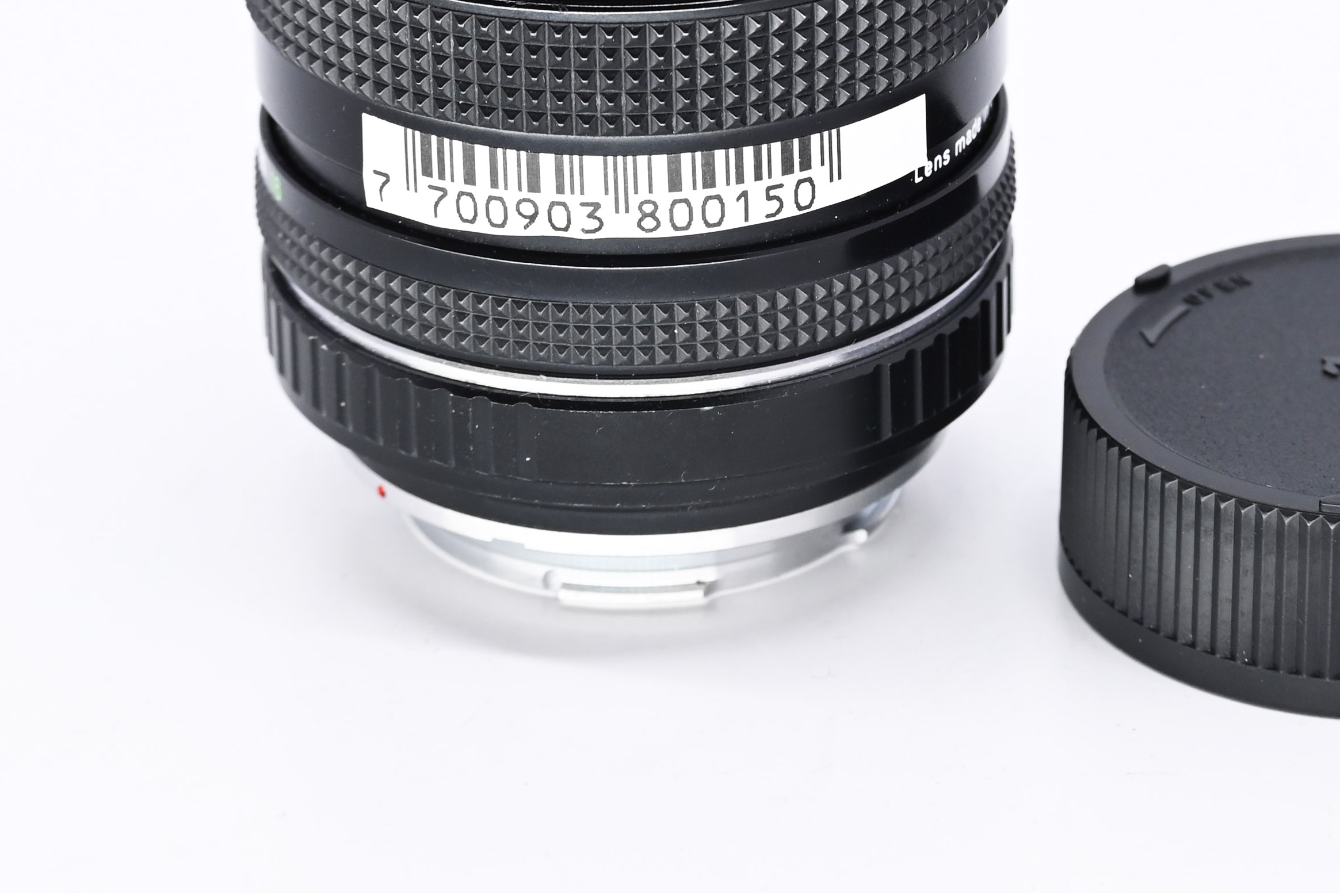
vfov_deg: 8.1
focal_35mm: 169
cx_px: 900
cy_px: 233
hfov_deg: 12.1
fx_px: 6290
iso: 500
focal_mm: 67
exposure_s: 1/160
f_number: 9
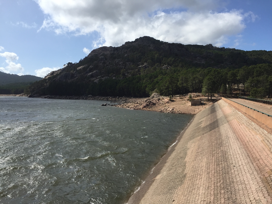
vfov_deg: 48.2
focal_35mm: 29
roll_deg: -1.0
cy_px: 102
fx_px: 228
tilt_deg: -1.9
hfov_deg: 61.7
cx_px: 136
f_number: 2.2
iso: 32
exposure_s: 1/3049
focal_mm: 4.15
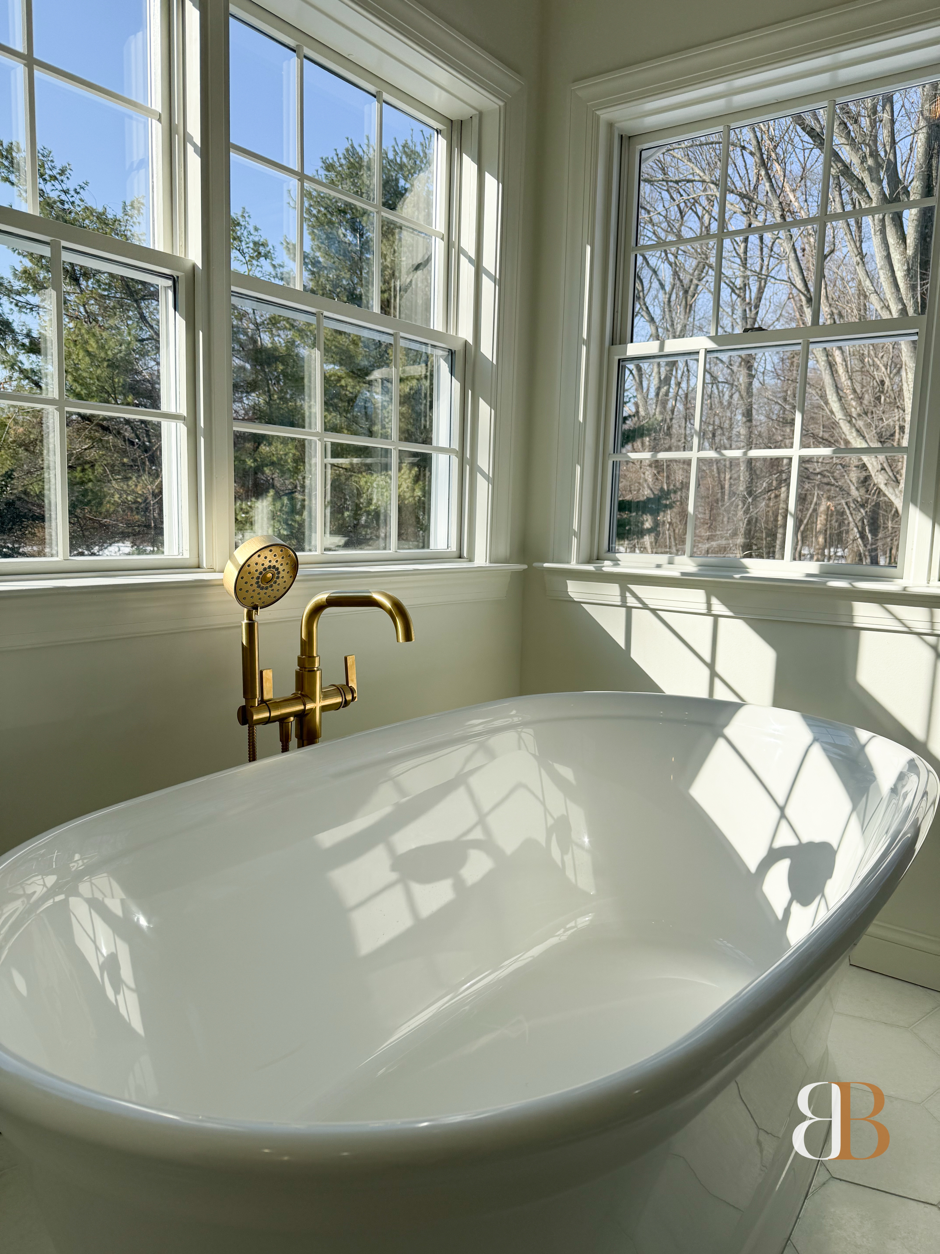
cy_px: 627
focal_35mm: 24
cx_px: 470
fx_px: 869
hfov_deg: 56.8
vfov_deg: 71.6
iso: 100
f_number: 1.78
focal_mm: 6.76
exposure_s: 1/3953
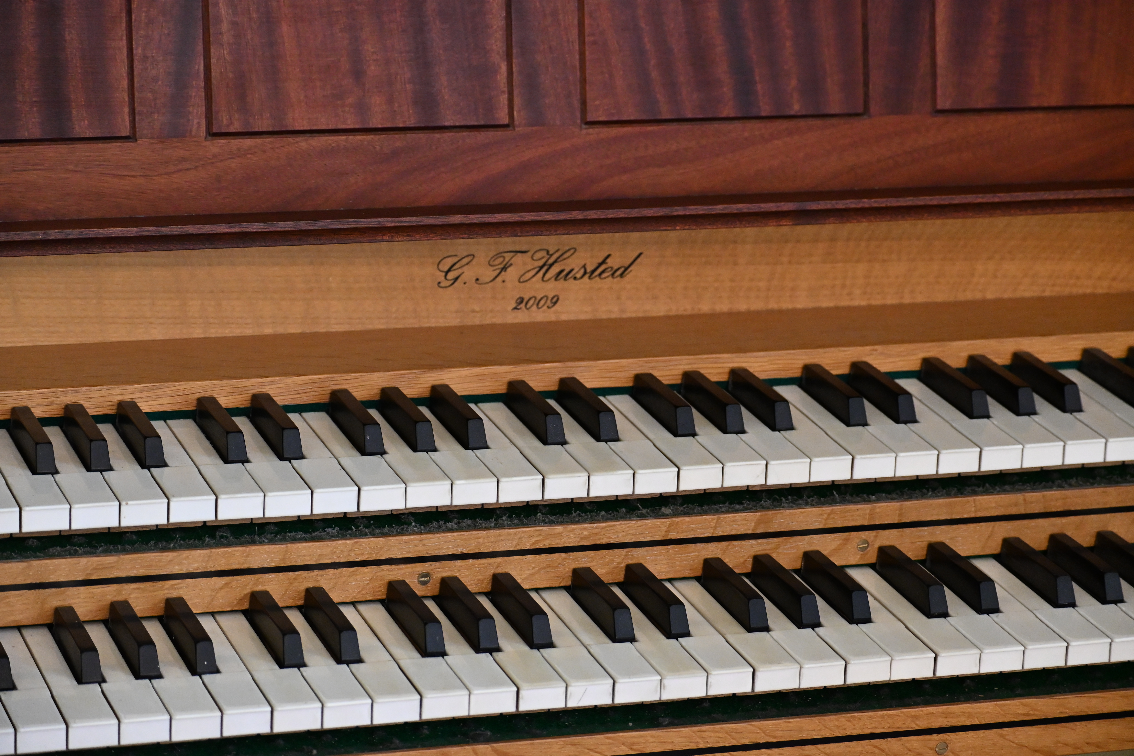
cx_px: 567
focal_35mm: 116
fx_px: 3638
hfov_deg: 17.7
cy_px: 378
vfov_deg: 11.9
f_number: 4.8
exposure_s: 1/60
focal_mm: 77
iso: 3200
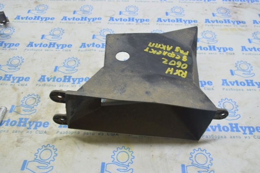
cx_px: 130
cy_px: 86
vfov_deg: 39.9
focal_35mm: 33
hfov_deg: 57.3
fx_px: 238
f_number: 5.6
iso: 400
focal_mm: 22
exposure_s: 1/20
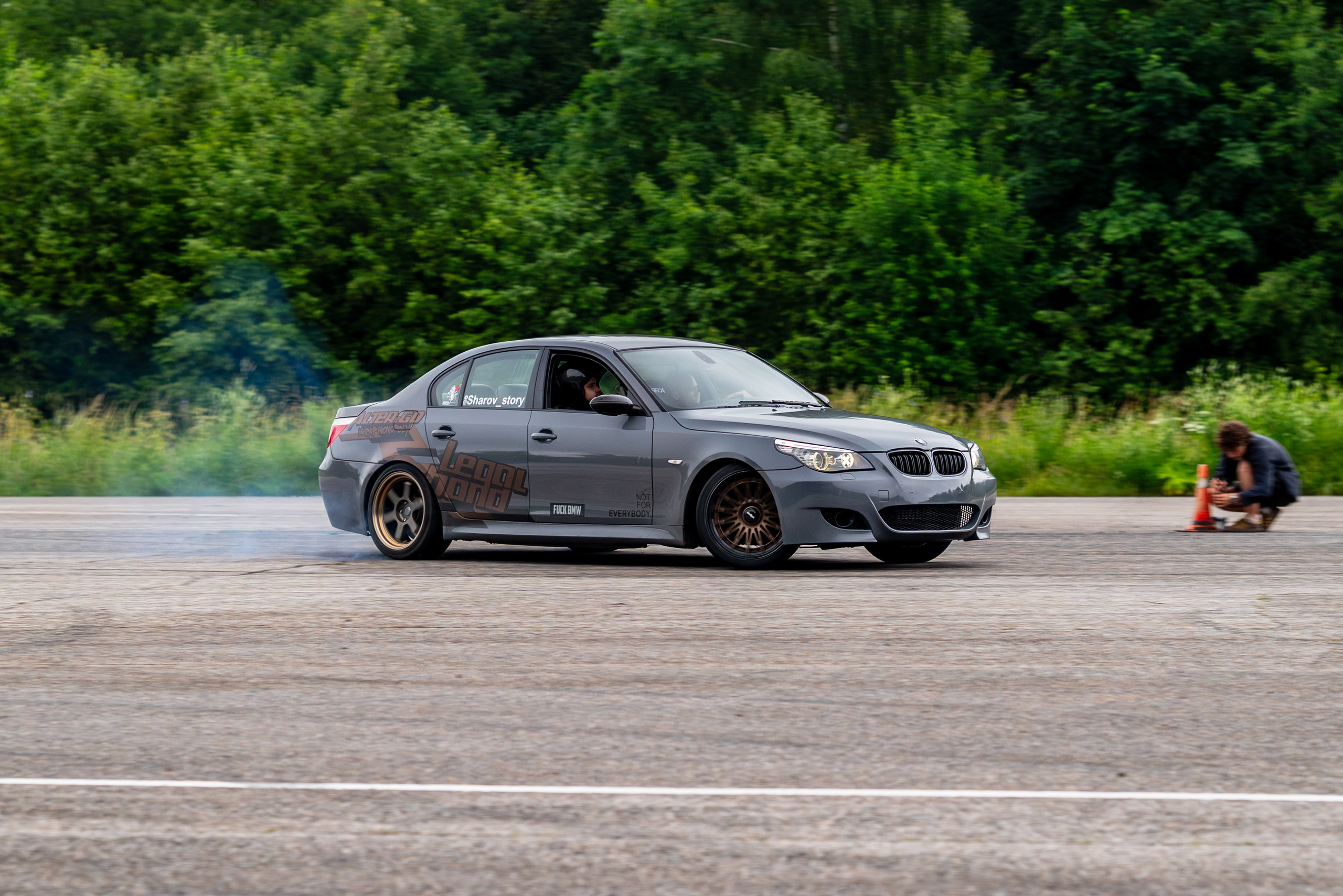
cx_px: 734
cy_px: 407
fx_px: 4985
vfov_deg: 10.3
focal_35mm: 134
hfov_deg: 15.3
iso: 640
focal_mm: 85
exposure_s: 1/200
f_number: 3.5
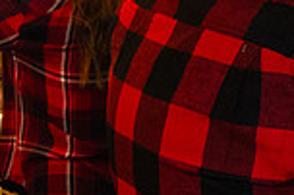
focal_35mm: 103
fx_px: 840
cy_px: 60
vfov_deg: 13.2
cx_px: 431
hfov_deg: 17.9
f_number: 6.3
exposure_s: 1/60
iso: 2500
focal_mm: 18
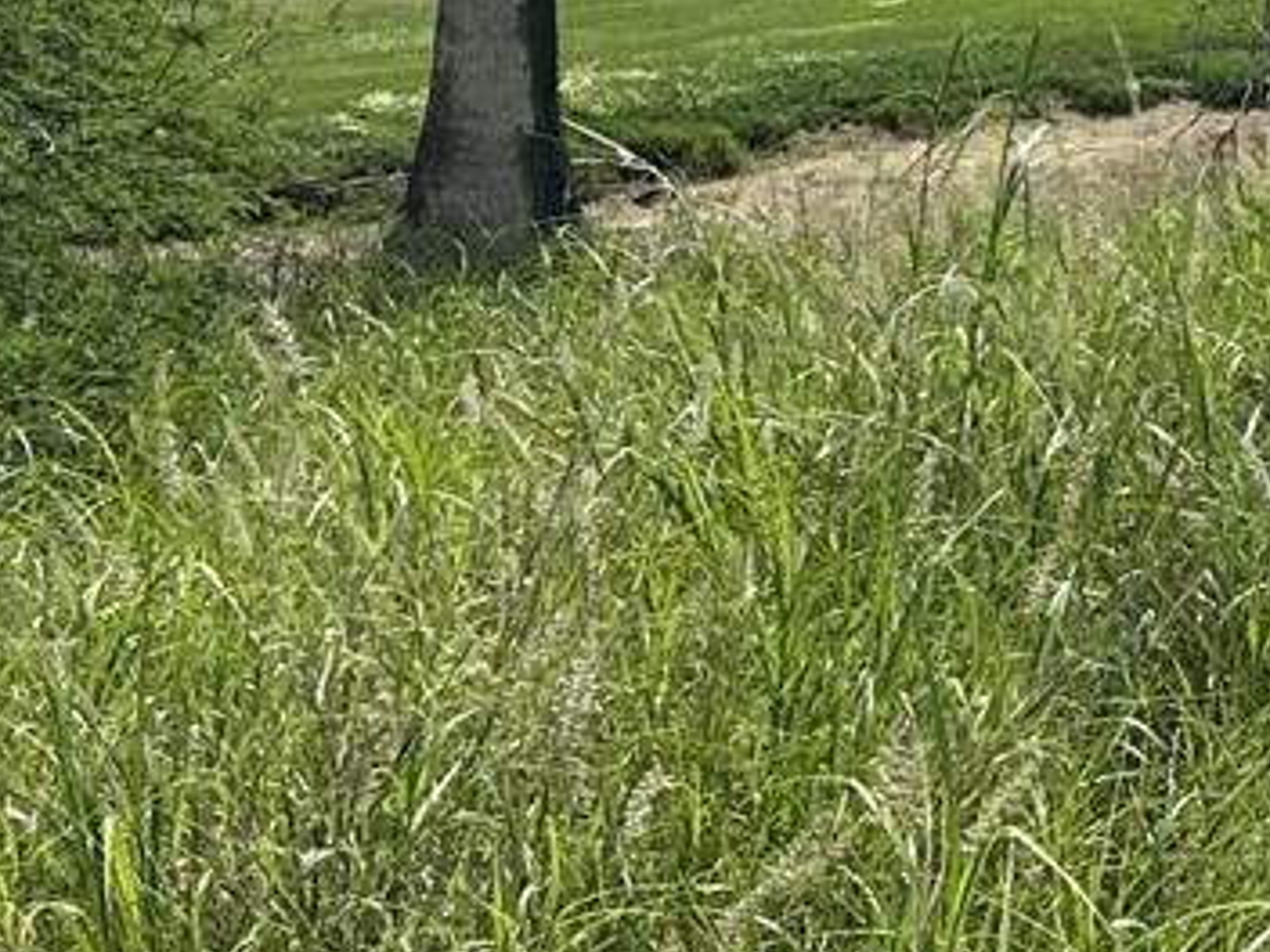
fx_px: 4806
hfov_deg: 13.5
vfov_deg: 10.7
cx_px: 2287
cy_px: -700
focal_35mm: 131
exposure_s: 1/9709
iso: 80
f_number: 1.78
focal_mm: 6.86
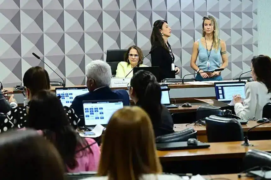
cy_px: 90
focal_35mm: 105
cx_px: 136
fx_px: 789
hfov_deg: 19.5
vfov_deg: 13.0
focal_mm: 70
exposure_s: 1/200
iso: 4000
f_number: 4.5
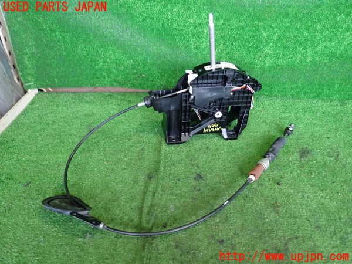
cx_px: 176
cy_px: 132
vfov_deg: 46.8
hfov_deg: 60.0
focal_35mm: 30
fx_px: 305
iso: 640
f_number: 2.3
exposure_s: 1/30
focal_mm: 5.4
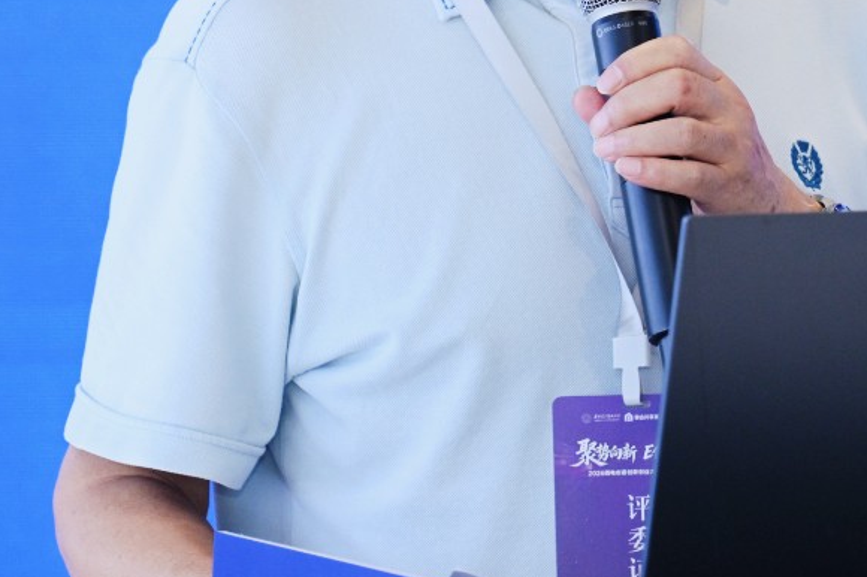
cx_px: 686
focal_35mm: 331
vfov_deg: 4.1
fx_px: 7967
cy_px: -3
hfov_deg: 6.2
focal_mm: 120
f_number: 4
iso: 800
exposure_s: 1/200
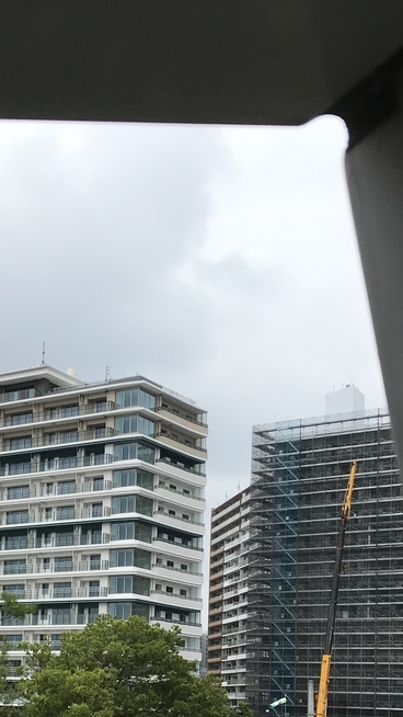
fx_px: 1064
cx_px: 114
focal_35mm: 56
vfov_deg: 35.8
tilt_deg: +7.9
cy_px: 592
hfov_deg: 21.3
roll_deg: -2.1
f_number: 1.8
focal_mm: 3.99
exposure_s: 1/3096
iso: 20
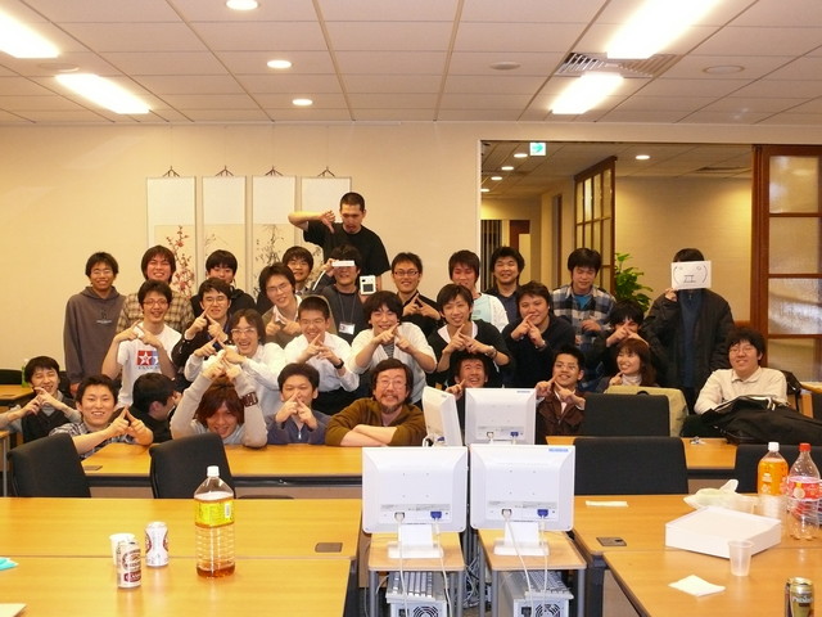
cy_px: 308
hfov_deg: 45.8
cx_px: 411
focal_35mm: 41
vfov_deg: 35.1
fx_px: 974
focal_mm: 8.5
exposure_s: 1/50
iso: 400
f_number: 2.8
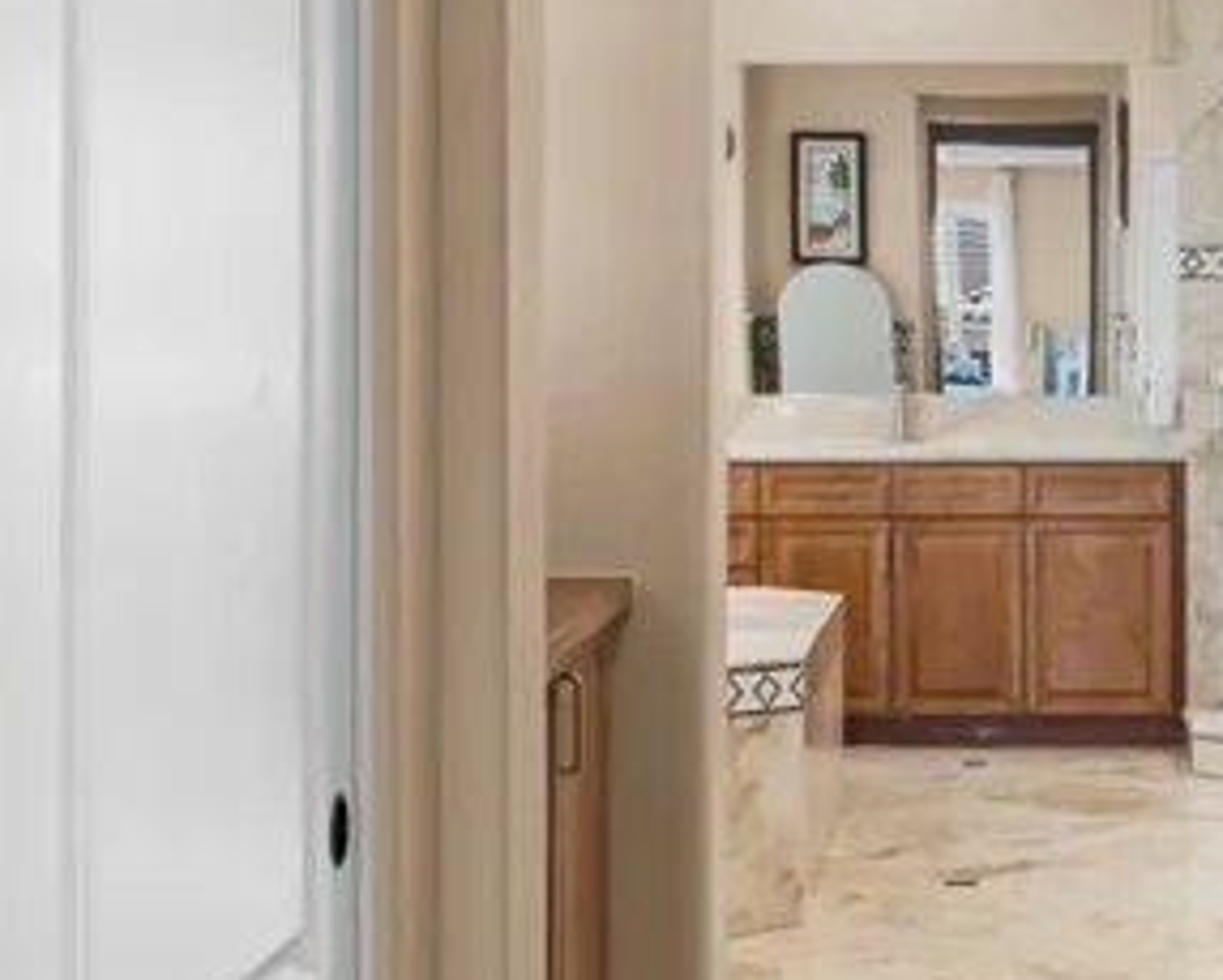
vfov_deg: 18.2
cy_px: 340
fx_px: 3042
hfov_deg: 22.4
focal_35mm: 84
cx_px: 992
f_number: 8
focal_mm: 25
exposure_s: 1/4
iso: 400
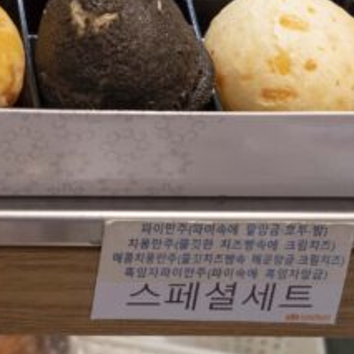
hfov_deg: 12.5
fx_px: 1516
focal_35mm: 131
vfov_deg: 12.6
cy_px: -182
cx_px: -204
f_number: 4.5
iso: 1250
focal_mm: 32
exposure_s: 1/160
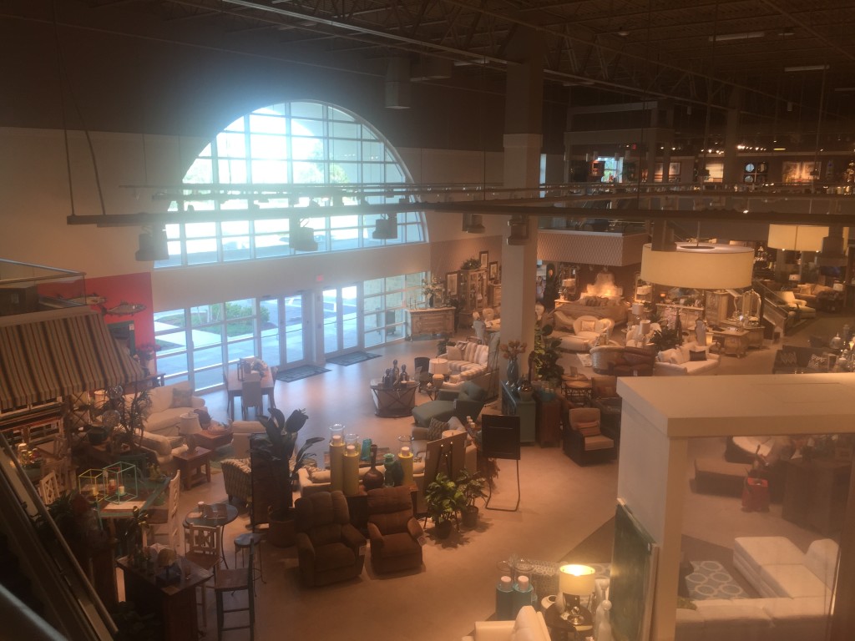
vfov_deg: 48.2
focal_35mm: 29
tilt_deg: -11.0
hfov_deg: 61.7
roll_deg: -0.9
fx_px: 716
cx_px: 428
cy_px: 320
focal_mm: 4.15
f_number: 2.2
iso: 32
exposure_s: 1/60
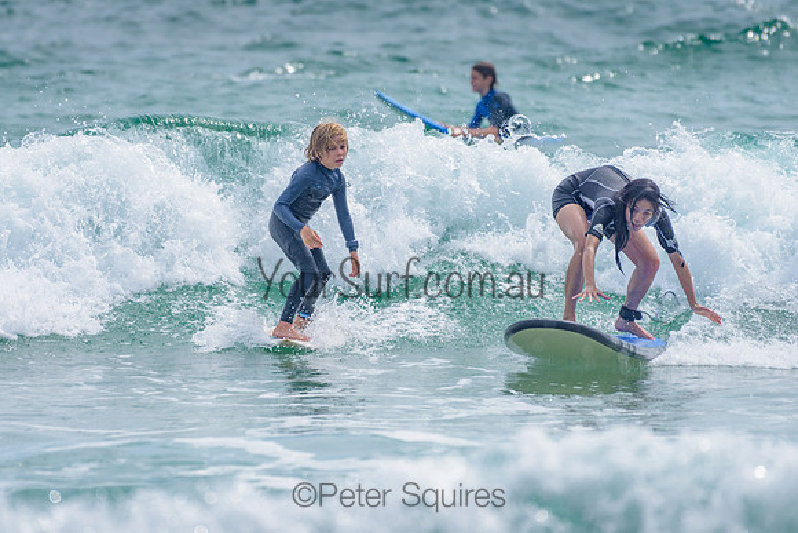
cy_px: 230
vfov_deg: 2.2
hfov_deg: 3.4
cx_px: 309
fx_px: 13582
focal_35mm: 613
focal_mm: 500
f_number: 5.6
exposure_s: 1/2000
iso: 140
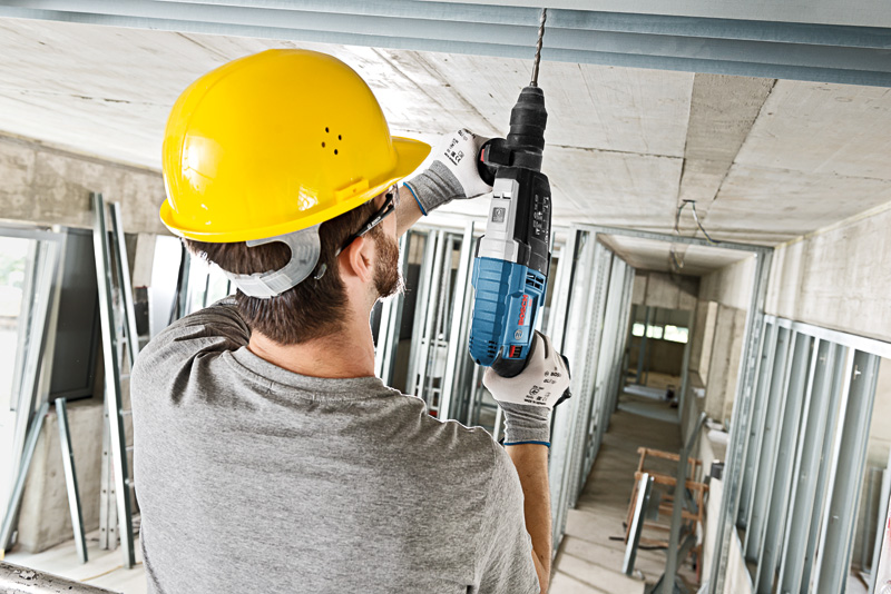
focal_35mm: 32
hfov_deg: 58.7
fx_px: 792
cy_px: 297
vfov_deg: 41.1
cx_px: 446
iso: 400
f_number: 7.1
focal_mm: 32
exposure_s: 1/60
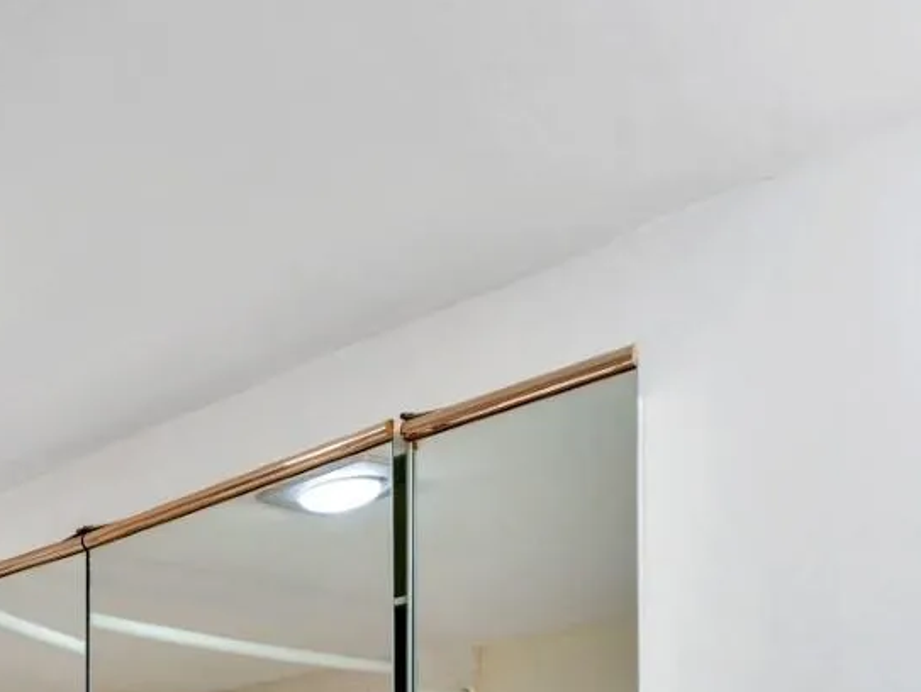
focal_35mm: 43
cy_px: 911
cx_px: -412
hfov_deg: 29.5
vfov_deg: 27.6
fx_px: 1152
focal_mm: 15.1
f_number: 8
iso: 400
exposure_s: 1/25
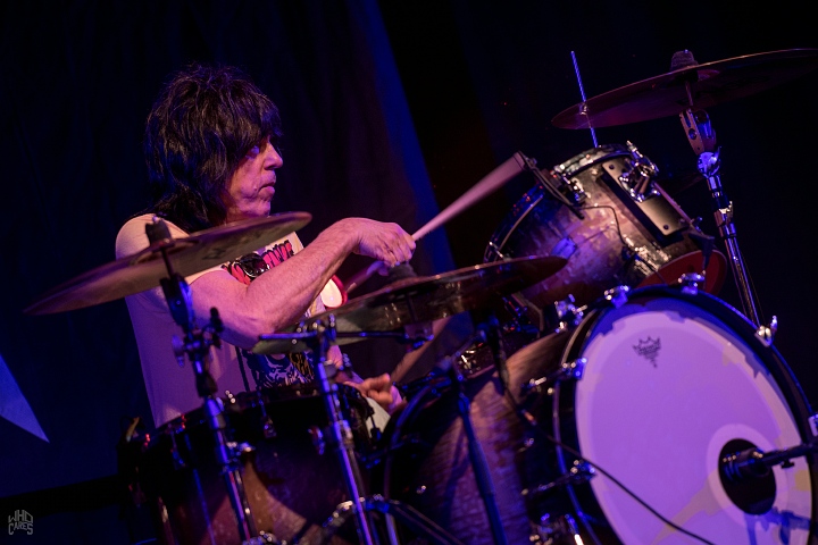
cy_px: 272
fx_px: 6816
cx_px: 409
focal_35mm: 300
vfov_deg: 4.6
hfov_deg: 6.9
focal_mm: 200
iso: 640
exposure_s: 1/100
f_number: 2.8
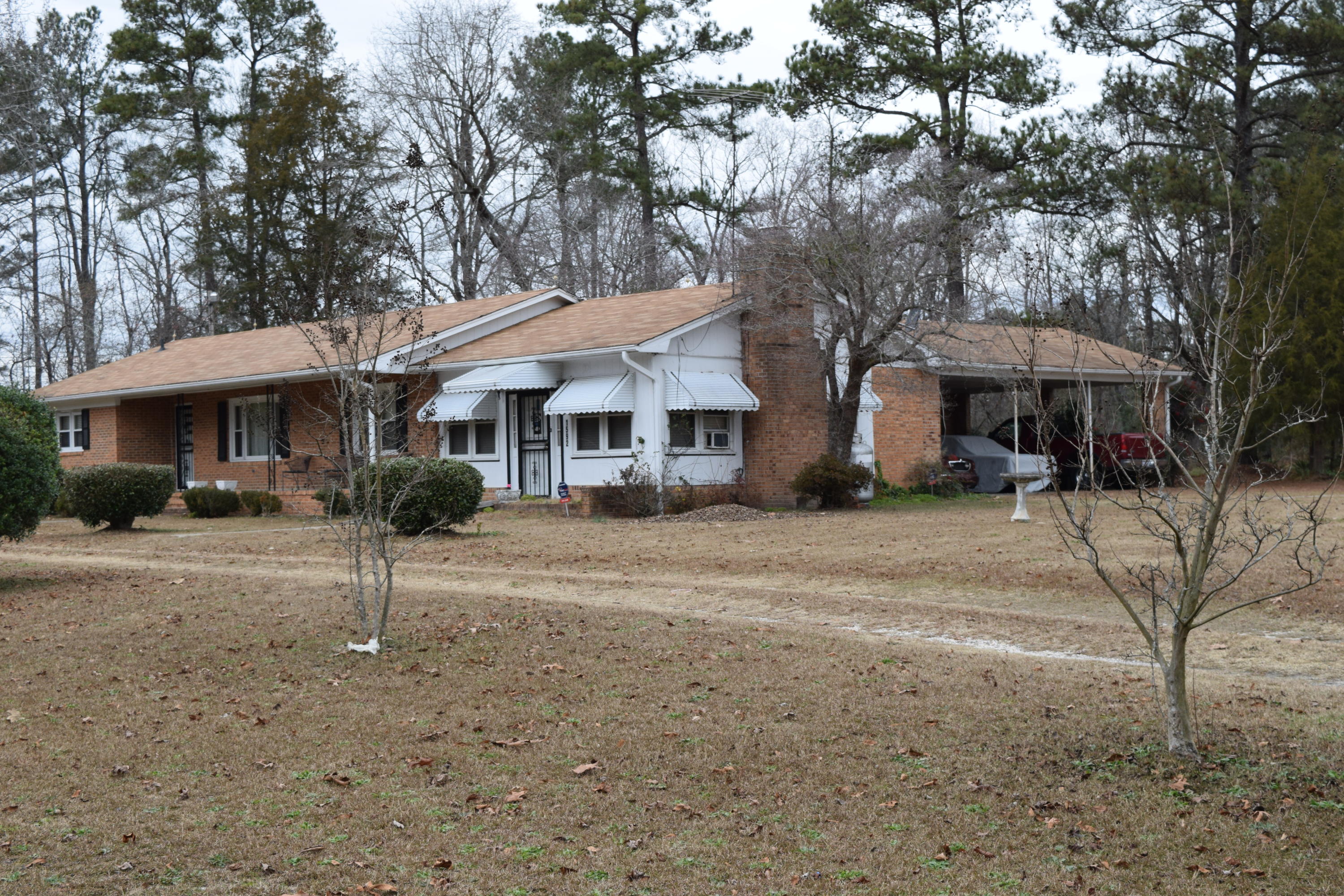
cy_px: 448
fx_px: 1736
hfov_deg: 42.3
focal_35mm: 46
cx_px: 672
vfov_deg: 28.9
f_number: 8
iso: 400
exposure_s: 1/200
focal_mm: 31
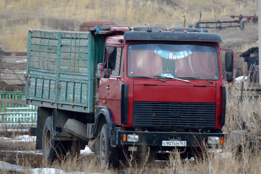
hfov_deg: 5.5
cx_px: 130
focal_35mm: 375
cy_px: 87
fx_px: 2719
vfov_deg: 3.7
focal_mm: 250
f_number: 6.3
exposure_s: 1/250
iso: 400
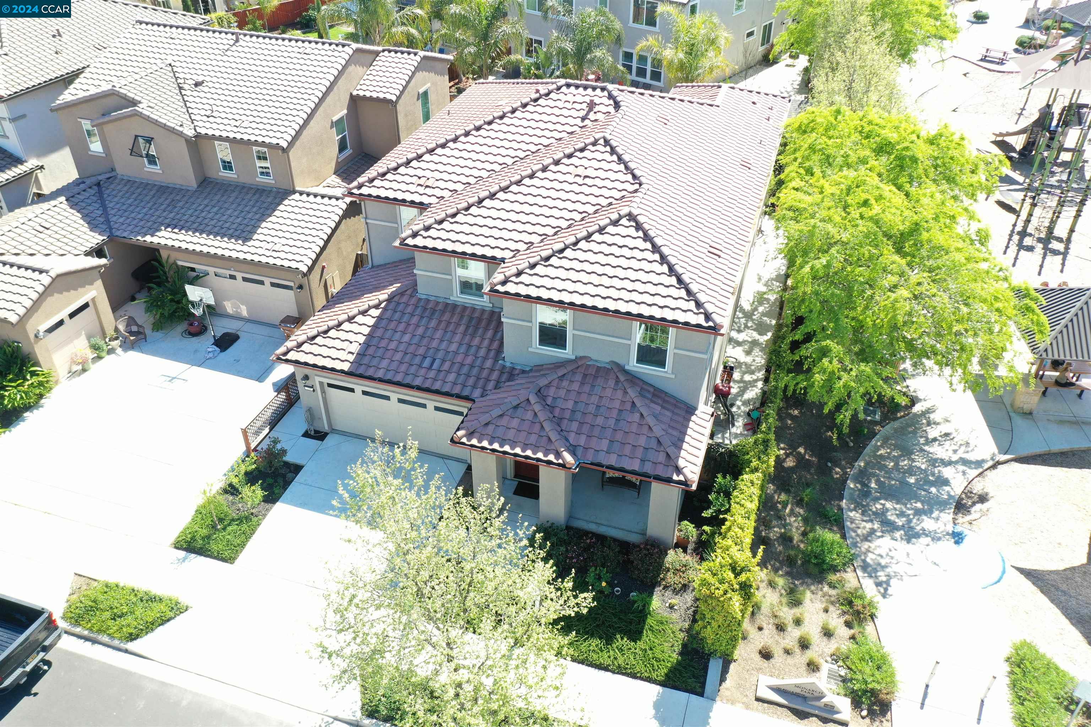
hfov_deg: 65.5
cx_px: 546
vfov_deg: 46.4
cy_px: 364
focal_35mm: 28
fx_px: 848
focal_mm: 10.26
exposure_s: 1/160
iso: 100
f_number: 4.5
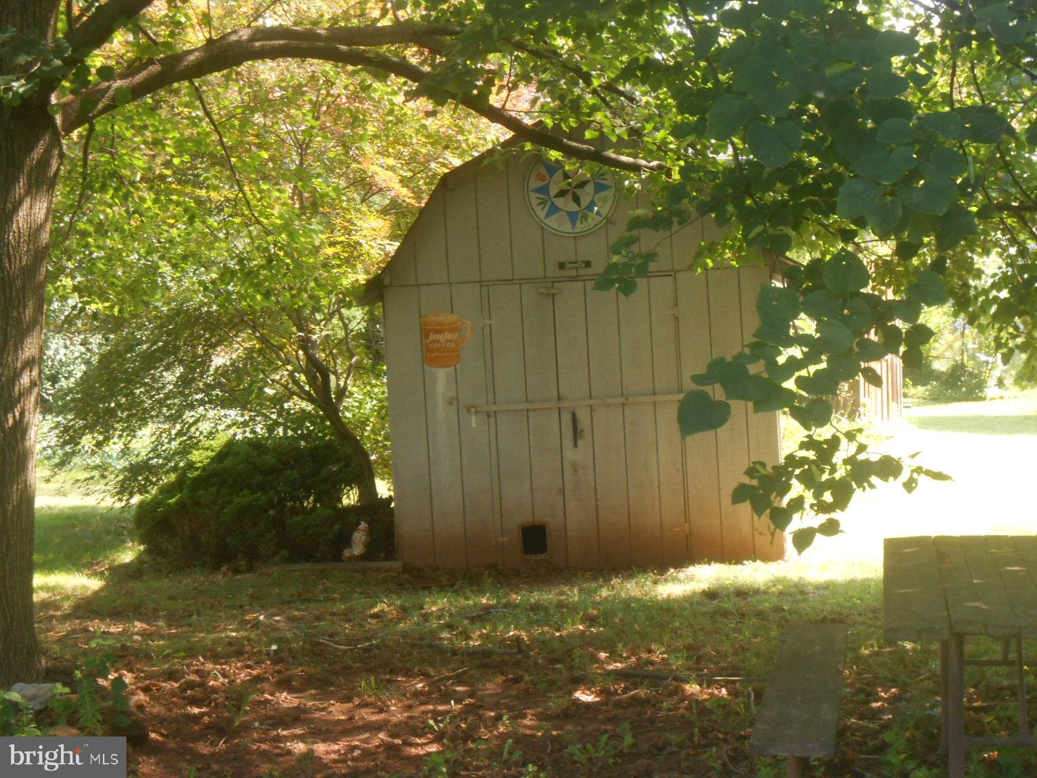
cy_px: 389
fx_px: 2157
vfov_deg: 20.4
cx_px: 518
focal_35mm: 72
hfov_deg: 27.0
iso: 320
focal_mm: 12.8
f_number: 6
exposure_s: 1/60
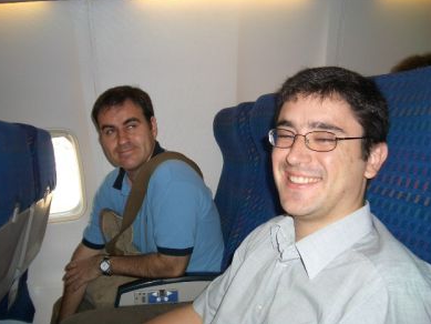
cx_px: 212
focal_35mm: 36
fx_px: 448
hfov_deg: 51.3
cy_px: 160
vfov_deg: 39.7
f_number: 2.6
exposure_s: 1/60
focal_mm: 5.8
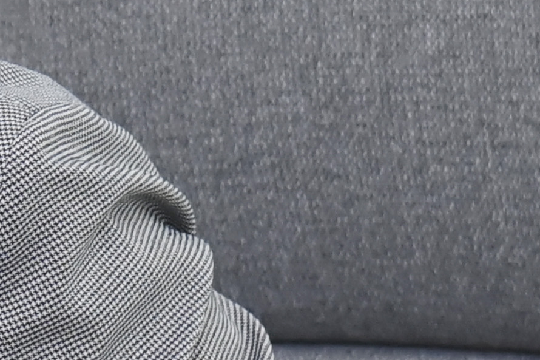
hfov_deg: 2.7
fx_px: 11262
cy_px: 221
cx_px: -655
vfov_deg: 1.8
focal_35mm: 751
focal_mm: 120
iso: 1600
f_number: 6.3
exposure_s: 1/250
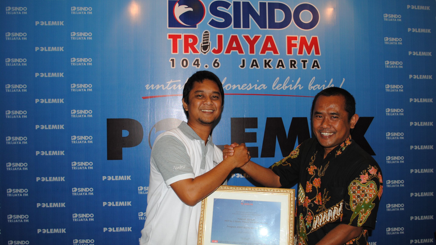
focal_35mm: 32
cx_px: 221
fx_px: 370
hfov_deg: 61.0
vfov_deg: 36.7
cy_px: 127
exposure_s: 1/60
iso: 200
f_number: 3.8
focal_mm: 20
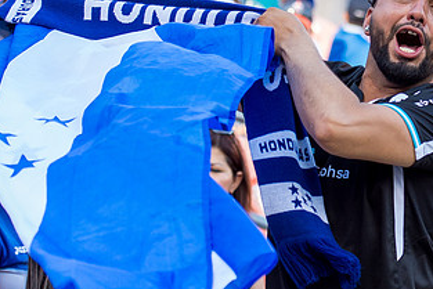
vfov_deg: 6.8
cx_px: 426
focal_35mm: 201
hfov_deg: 10.2
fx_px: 2419
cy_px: 77
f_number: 4
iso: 1250
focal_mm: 70
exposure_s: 1/1250
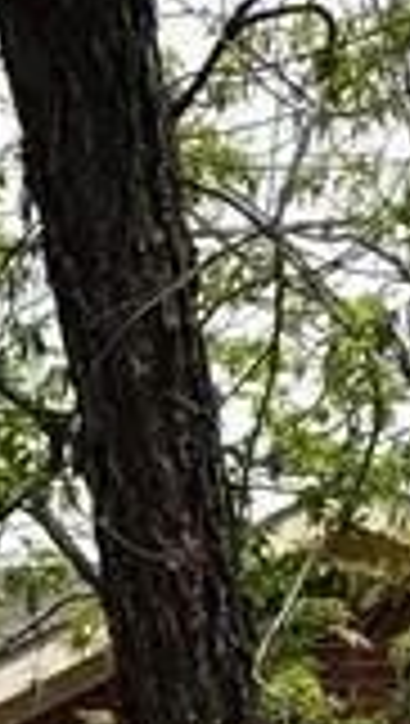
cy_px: 1655
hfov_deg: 5.8
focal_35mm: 180
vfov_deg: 10.5
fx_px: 3466
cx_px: -1176
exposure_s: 1/1348
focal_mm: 4.3
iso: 50
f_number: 2.4
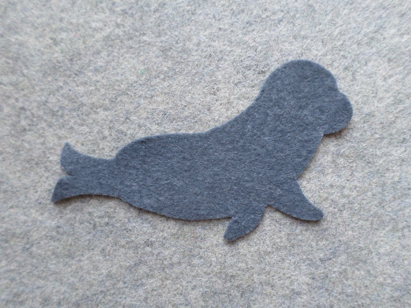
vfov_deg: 54.9
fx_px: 297
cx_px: 206
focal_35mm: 25
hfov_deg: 69.4
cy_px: 154
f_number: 2.5
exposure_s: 1/30
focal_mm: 4.5
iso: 160
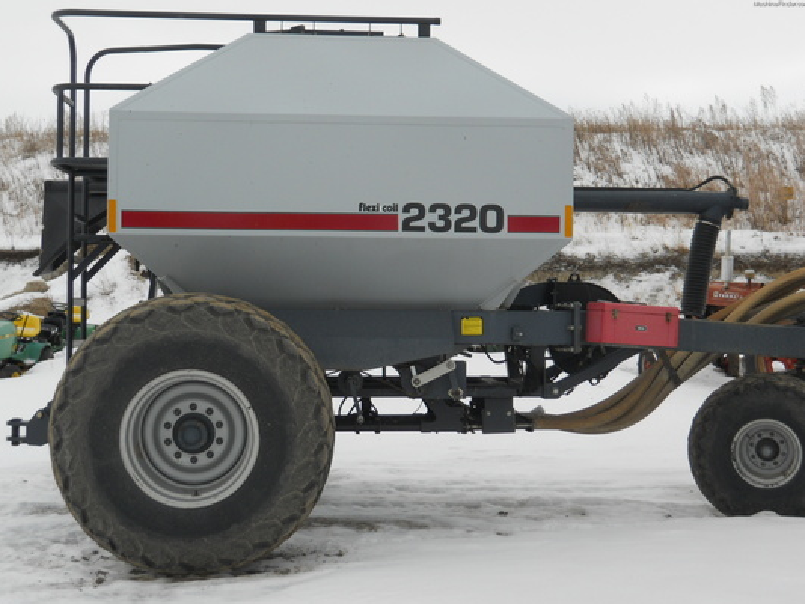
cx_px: 399
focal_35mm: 55
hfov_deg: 34.9
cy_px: 304
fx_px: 1280
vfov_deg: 26.6
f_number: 3.7
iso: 80
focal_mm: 9.6
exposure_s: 1/320
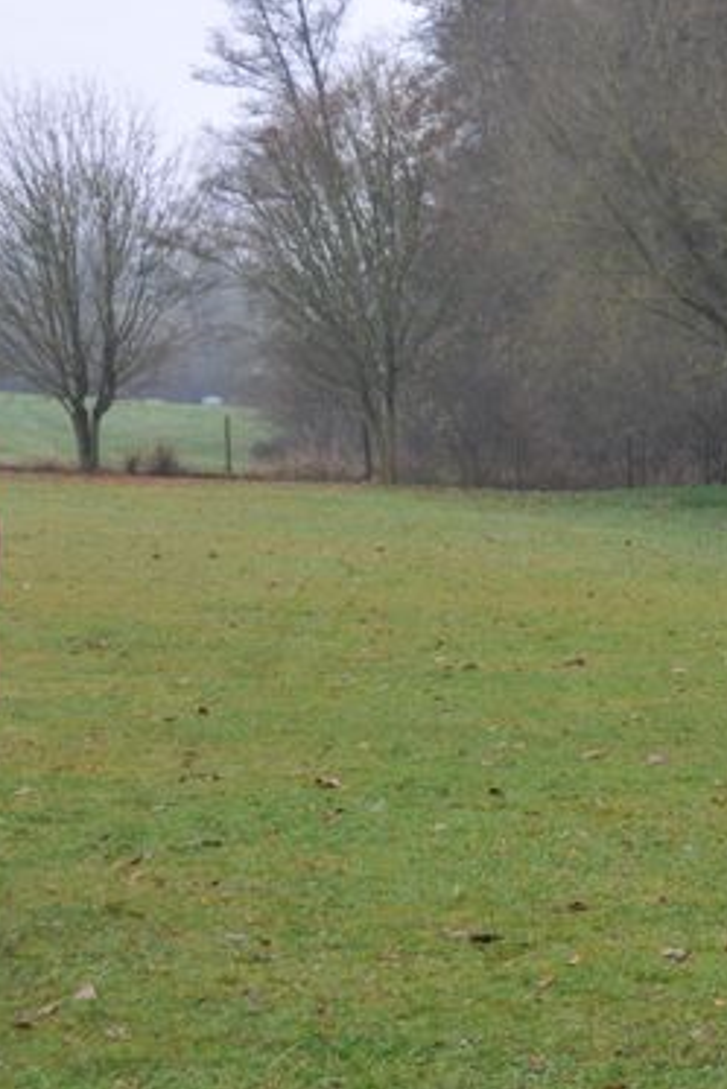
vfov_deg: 15.2
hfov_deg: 9.8
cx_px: 1136
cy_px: 514
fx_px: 4085
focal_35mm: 135
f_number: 5.6
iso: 400
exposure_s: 1/200
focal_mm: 42
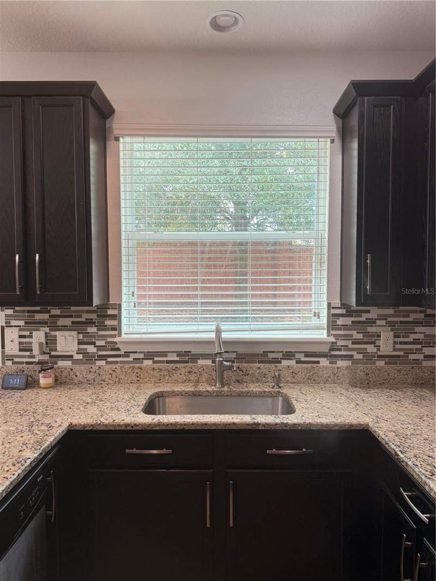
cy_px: 290
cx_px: 218
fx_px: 403
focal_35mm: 24
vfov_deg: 71.6
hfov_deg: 56.8
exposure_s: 1/120
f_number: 1.78
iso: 100
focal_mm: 6.76
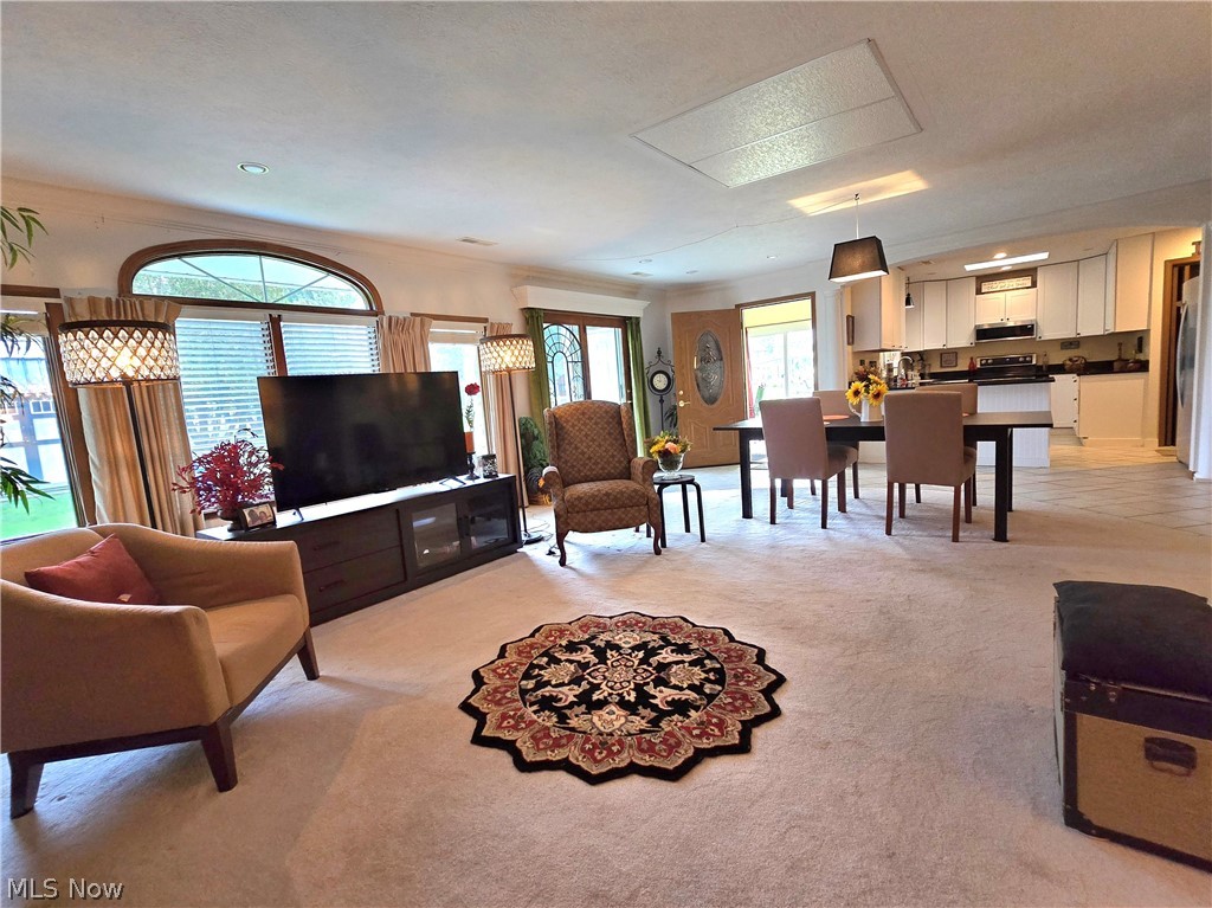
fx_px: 455
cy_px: 454
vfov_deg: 89.9
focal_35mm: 13
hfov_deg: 106.2
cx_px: 606
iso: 250
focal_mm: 2.2
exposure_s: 1/60.2
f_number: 2.2
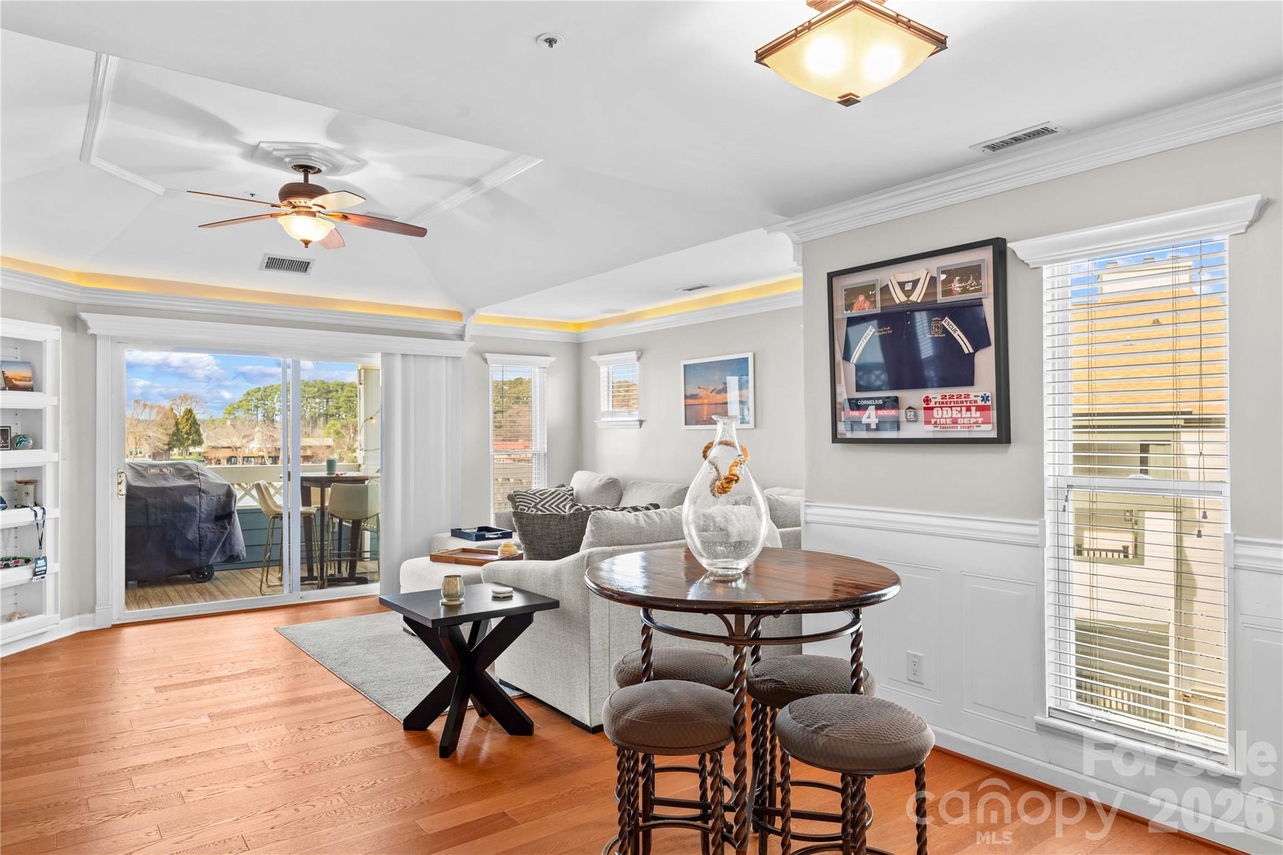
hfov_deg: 76.1
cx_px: 642
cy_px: 428
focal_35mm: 23
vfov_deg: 55.1
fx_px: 820
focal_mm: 23
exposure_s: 1/2
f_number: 8
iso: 100
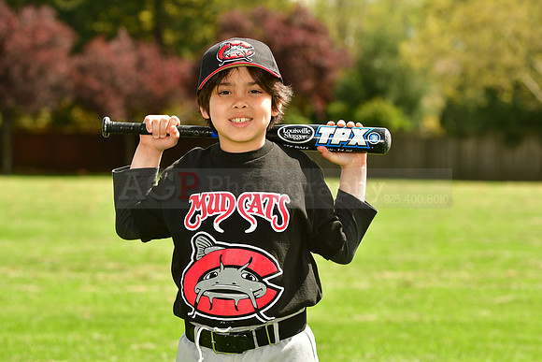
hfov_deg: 12.4
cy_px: 181
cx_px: 271
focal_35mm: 165
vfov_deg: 8.3
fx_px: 2485
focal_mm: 110
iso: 200
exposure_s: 1/640
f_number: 5
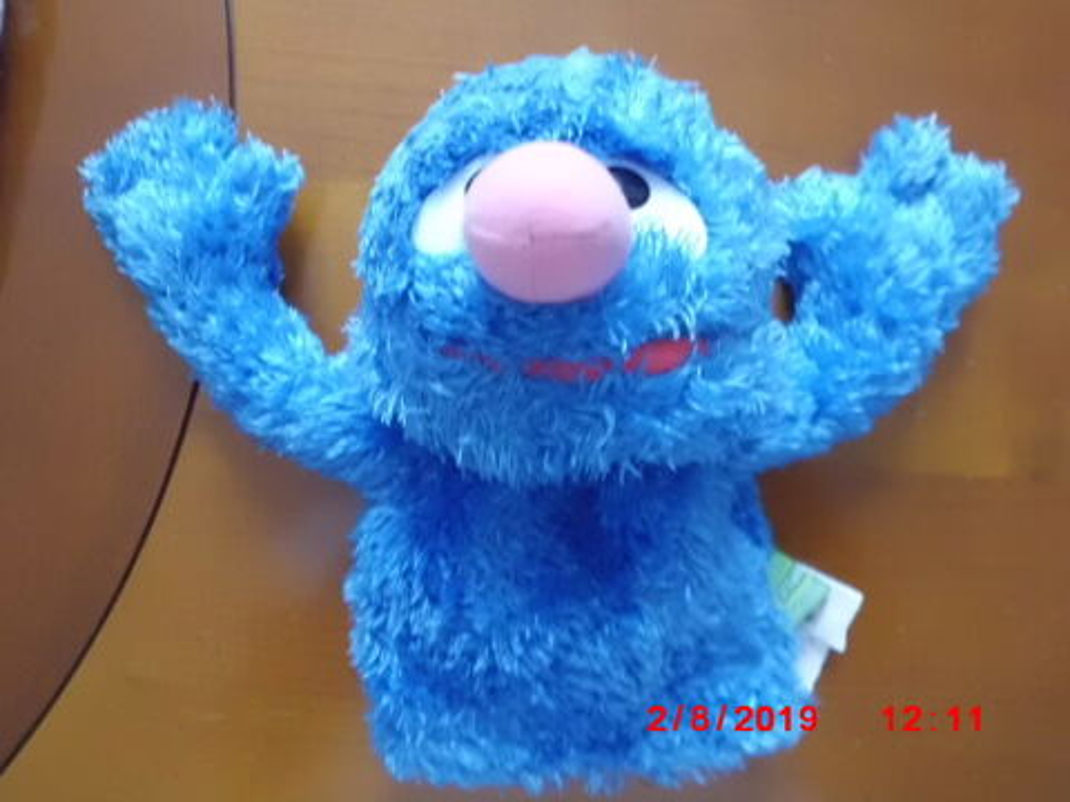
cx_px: 535
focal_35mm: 26
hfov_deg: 67.3
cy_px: 401
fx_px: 804
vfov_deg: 53.1
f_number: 3.2
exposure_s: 1/20
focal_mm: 4.6
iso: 800
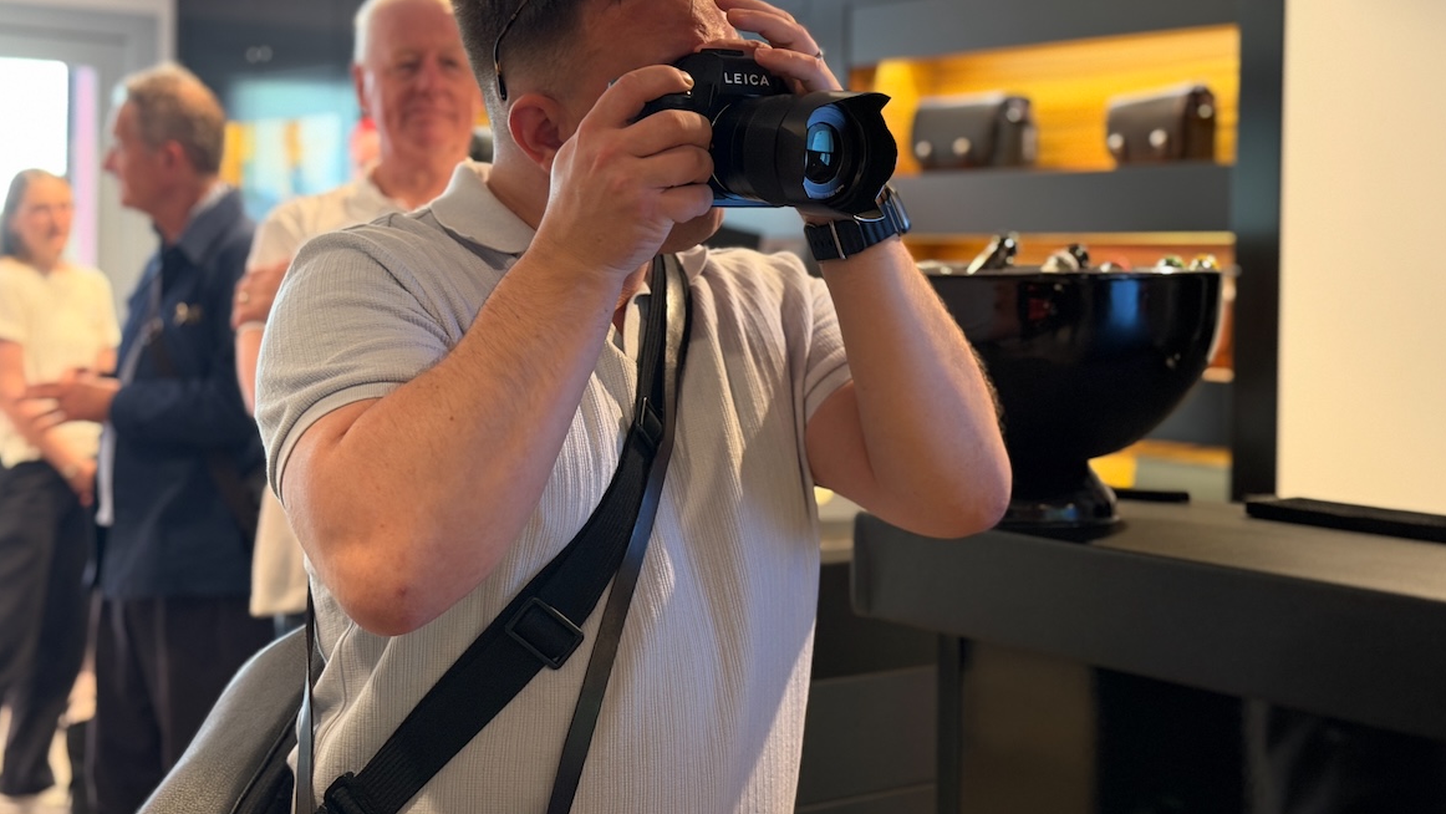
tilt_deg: +0.4
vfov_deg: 22.1
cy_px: 261
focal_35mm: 54
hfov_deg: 38.5
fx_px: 2071
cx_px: 744
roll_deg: -1.0
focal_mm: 6.76
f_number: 1.78
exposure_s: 1/33
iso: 400
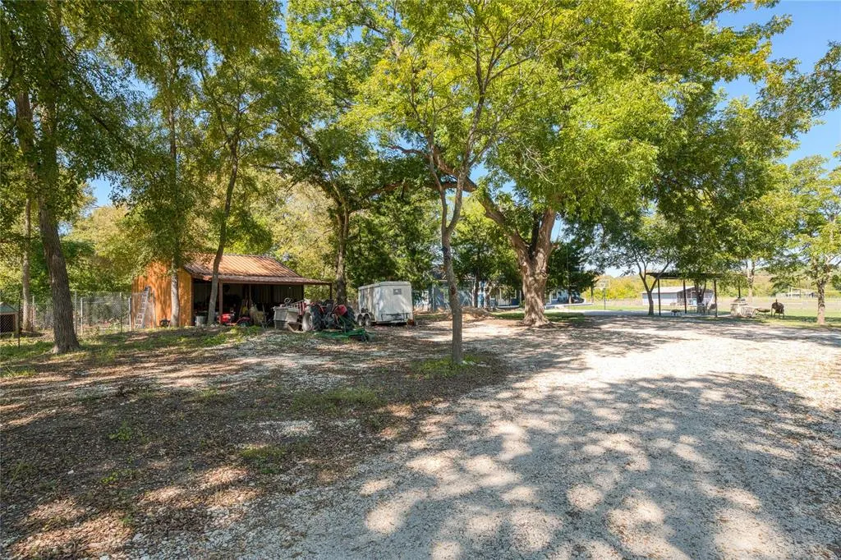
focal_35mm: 19
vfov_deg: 64.5
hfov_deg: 86.9
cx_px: 420
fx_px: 444
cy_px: 280
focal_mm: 19
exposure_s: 1/20
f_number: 10
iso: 125
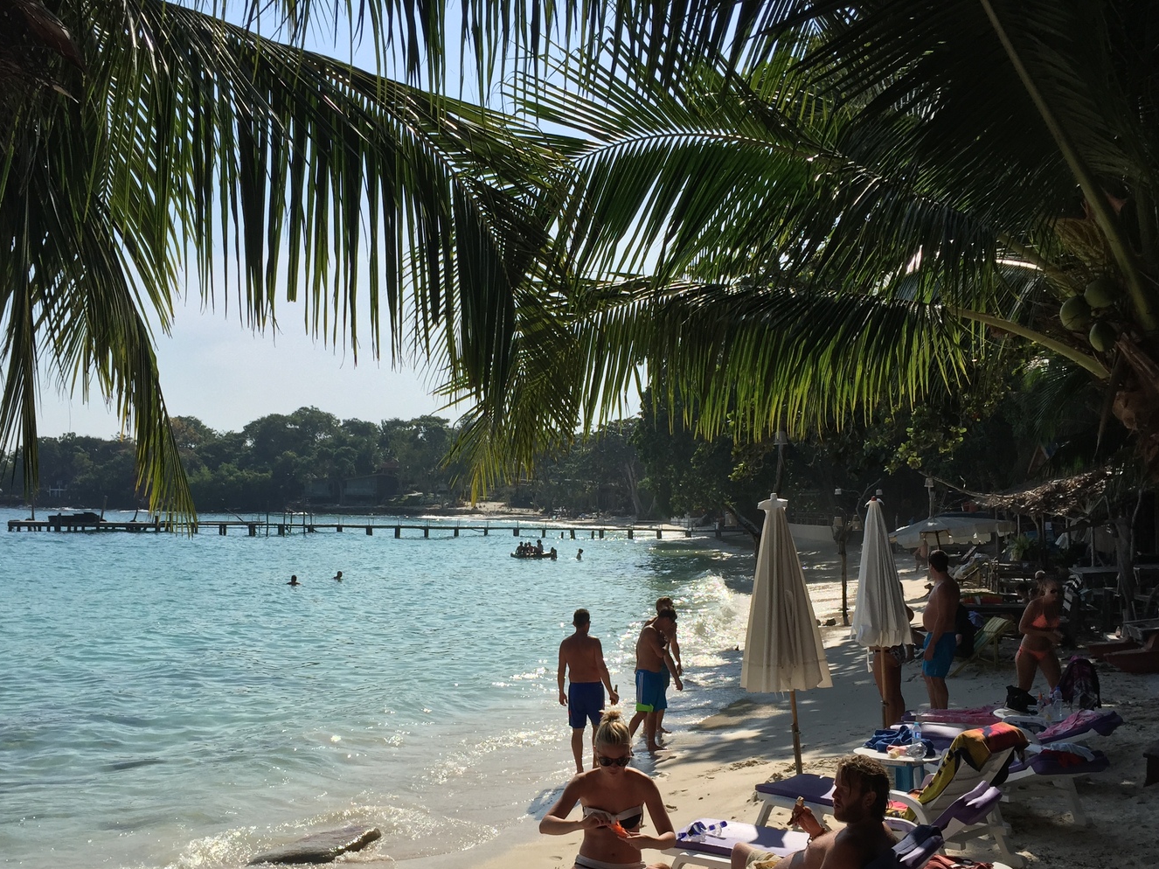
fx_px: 1172
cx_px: 533
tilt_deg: -1.1
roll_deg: -1.3
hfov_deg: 52.6
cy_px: 523
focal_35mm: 35
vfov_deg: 40.5
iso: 32
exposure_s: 1/4405
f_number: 2.2
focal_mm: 4.15
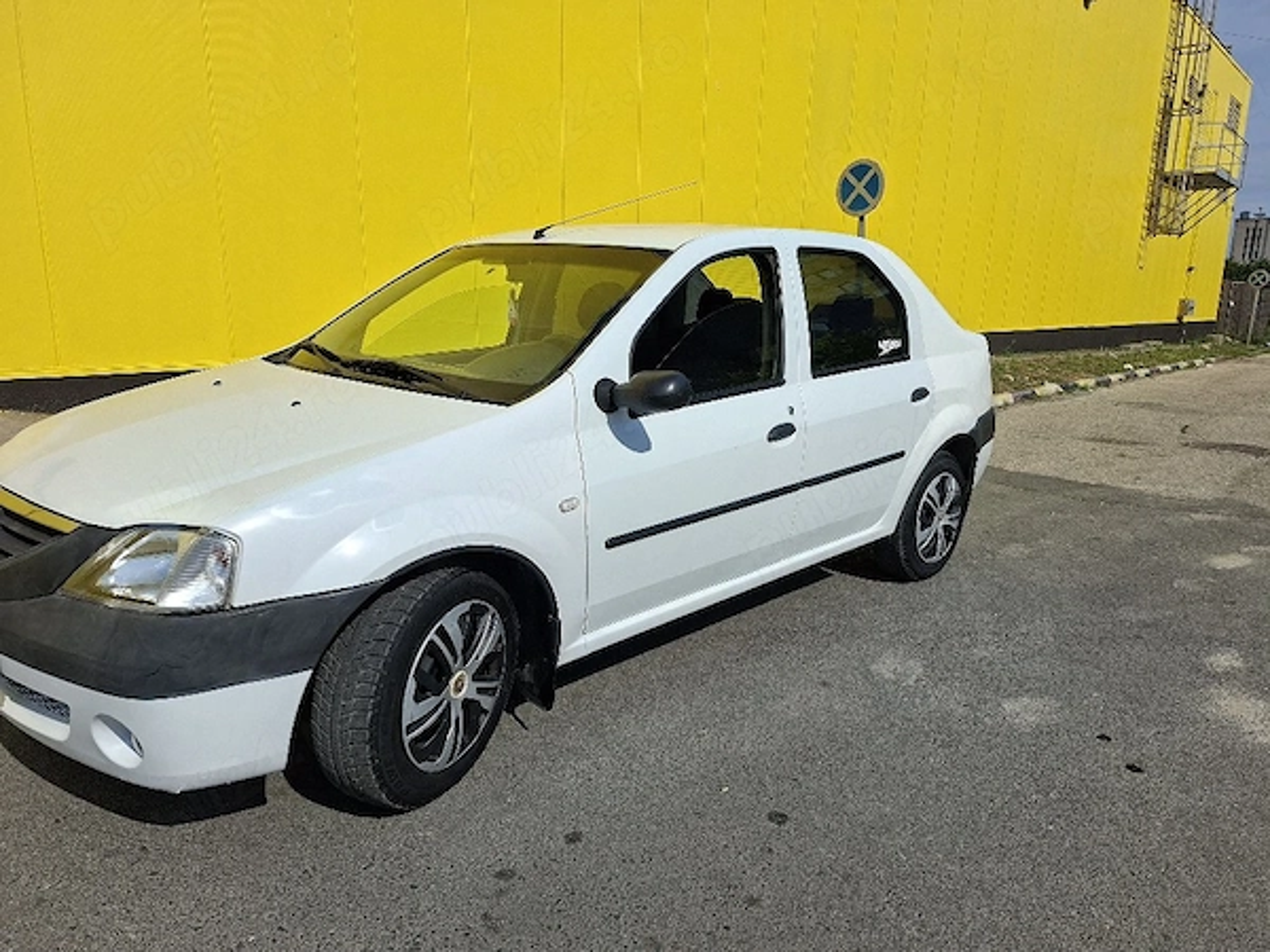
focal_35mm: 23
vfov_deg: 58.9
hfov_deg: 73.9
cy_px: 476
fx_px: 844
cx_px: 635
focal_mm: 5.54
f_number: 1.8
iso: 50
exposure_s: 1/5000
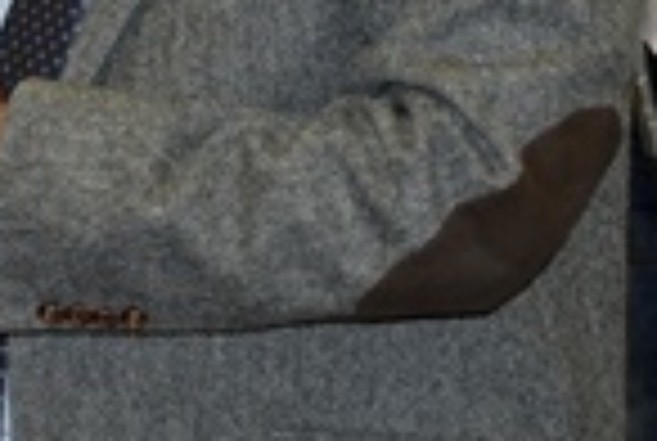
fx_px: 3895
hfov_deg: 9.5
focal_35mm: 213
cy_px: -277
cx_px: -90
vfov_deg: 6.4
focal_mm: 26
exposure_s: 1/80
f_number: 3.8
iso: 400
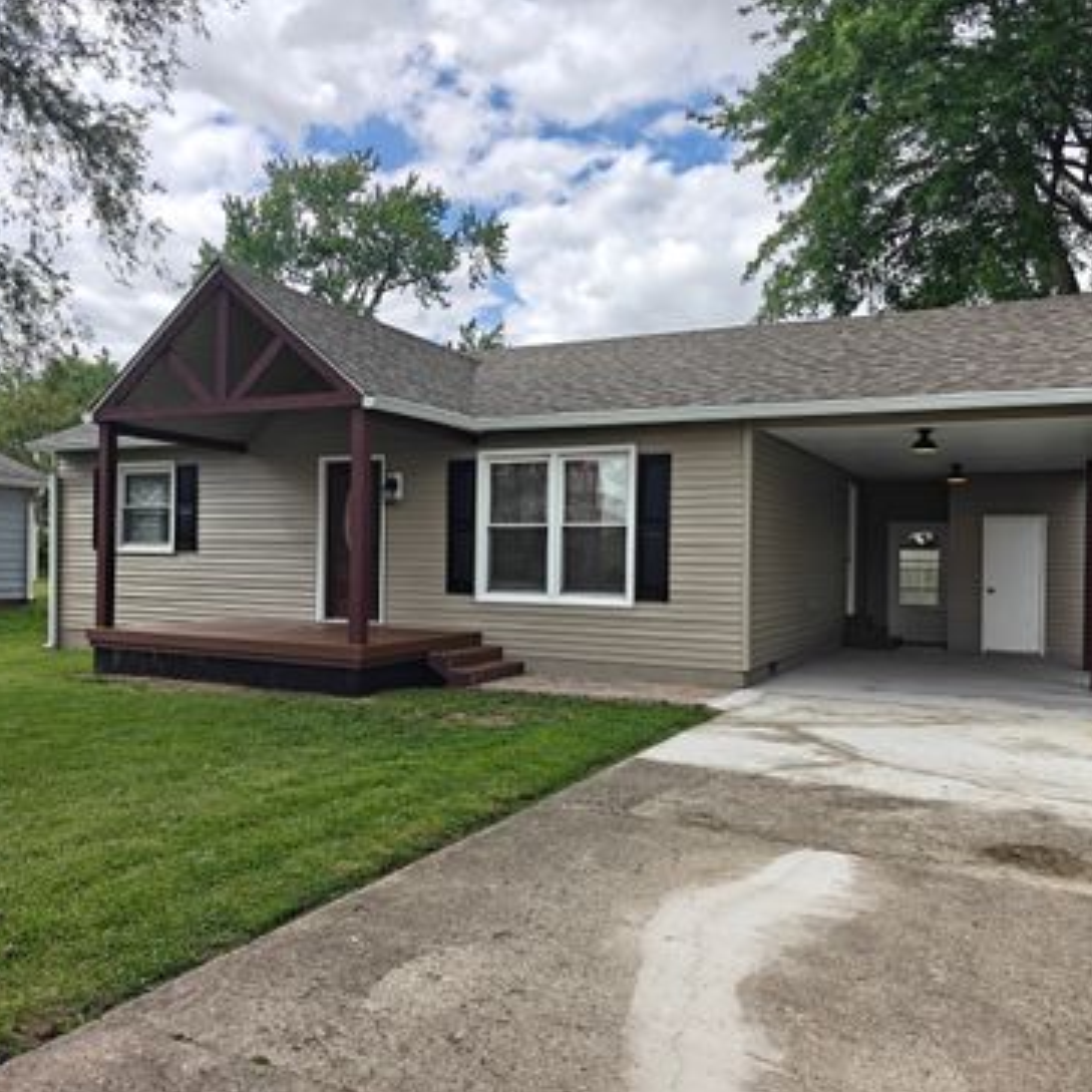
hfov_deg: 57.3
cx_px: 520
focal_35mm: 28
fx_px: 999
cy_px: 561
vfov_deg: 57.3
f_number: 1.6
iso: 100
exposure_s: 1/1914
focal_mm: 6.06
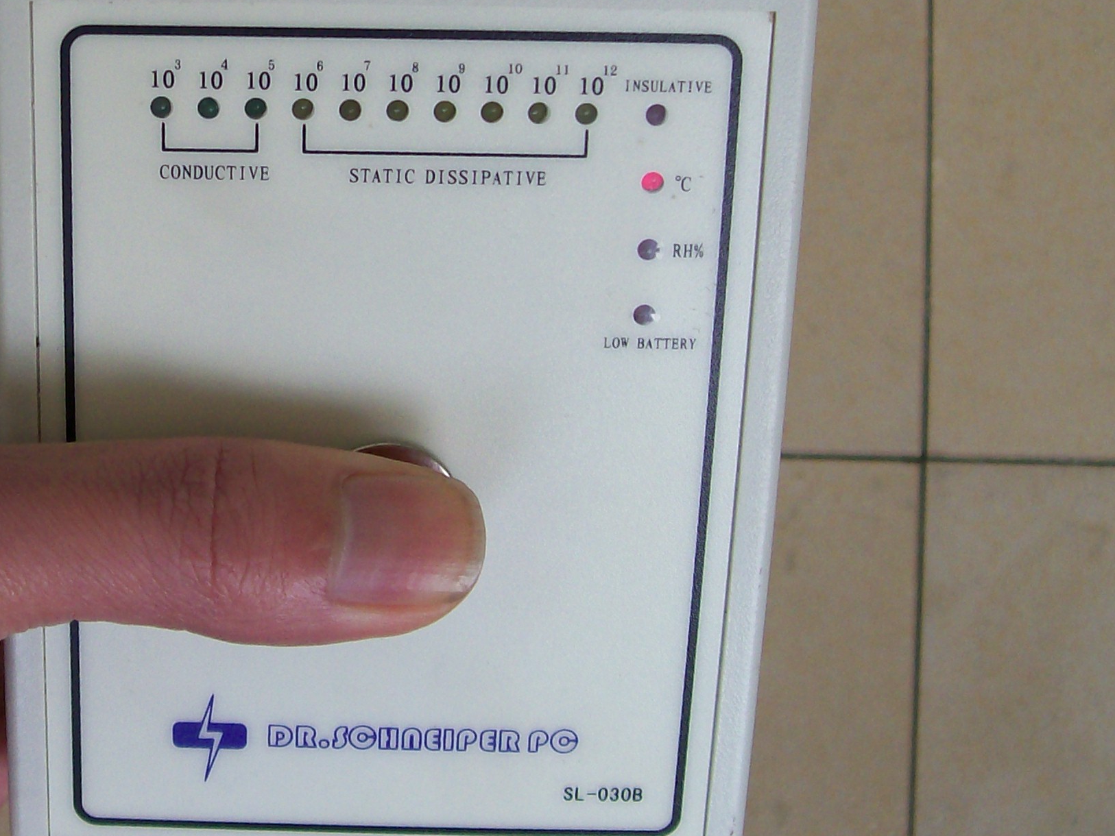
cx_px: 218
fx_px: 2191
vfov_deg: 21.3
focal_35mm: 68
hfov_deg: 28.0
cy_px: 134
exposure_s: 1/241
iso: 80
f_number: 2.7
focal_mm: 6
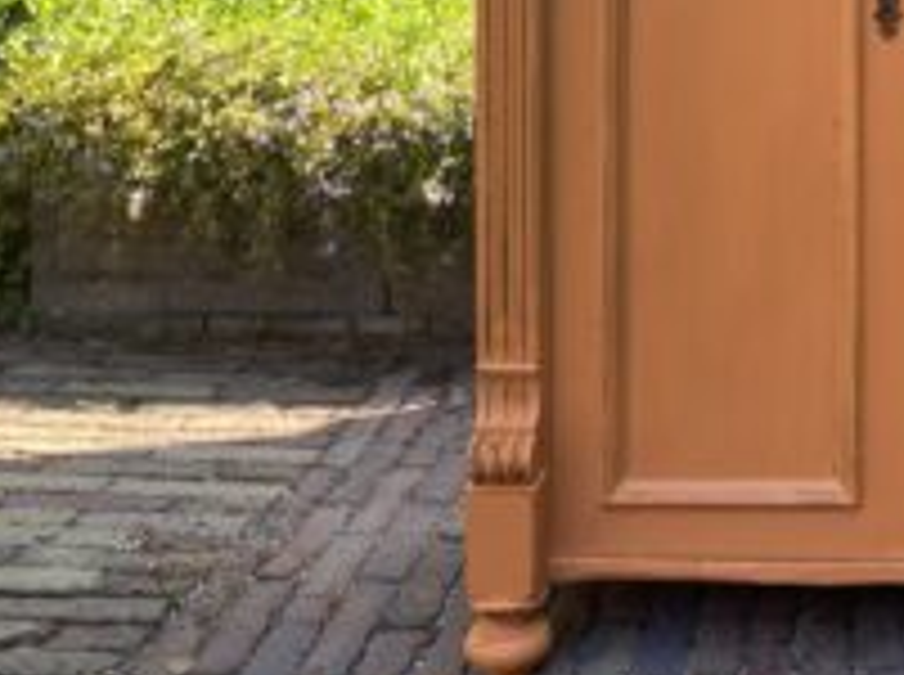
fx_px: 1721
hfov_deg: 27.8
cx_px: 900
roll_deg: -0.4
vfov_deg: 20.7
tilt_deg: -4.2
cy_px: -130
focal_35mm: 66
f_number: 1.8
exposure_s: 1/124
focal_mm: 4.25
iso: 32
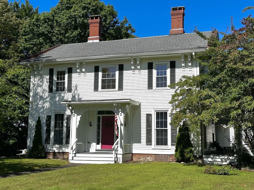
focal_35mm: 48
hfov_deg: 39.7
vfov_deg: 30.3
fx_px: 352
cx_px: 127
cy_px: 95
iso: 64
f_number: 1.78
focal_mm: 6.86
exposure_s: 1/7092
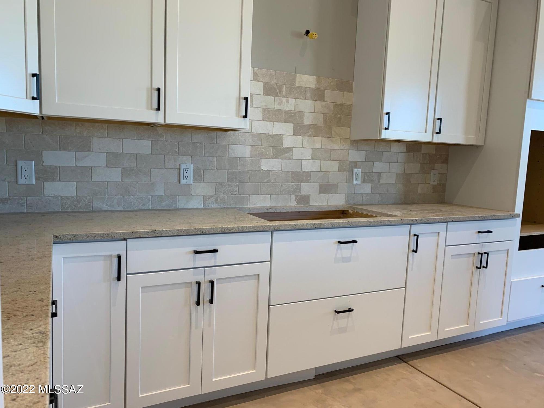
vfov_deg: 53.1
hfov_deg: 67.3
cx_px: 272
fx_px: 409
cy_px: 204
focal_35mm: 26
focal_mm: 4.25
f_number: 1.8
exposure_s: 1/120
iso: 80
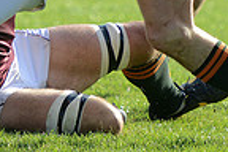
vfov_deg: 1.6
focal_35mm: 884
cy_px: -123
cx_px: 35
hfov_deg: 2.3
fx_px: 5598
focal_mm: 220
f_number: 4
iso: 500
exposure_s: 1/800
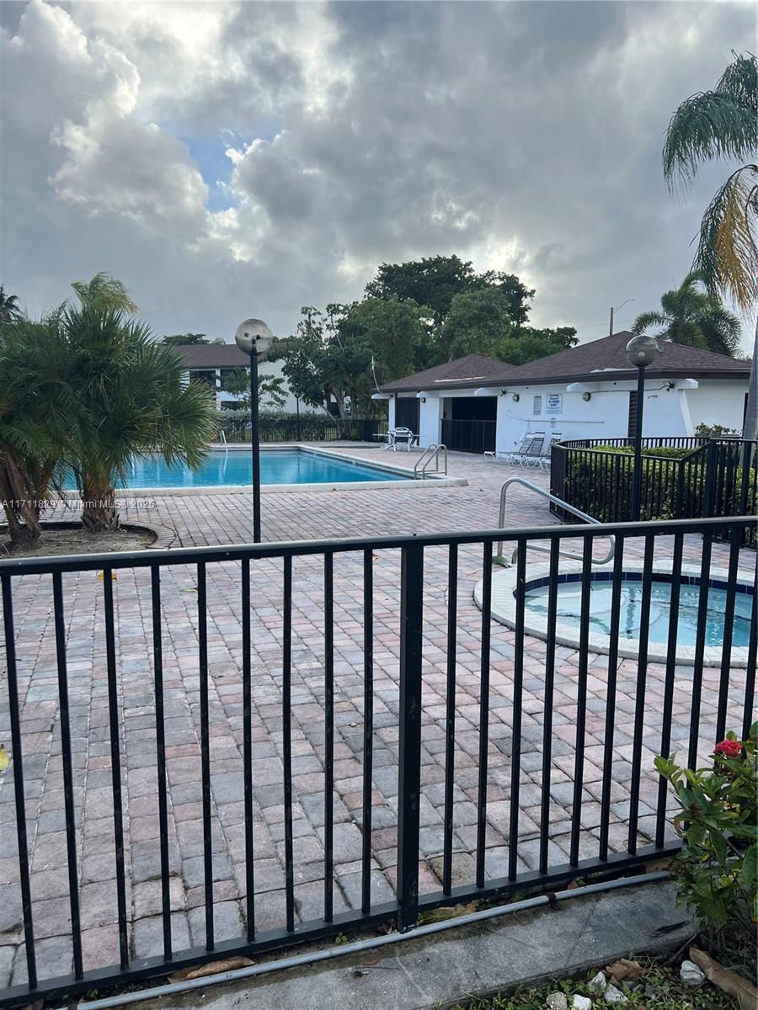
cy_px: 505
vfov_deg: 67.3
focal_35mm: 26
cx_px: 379
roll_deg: -0.1
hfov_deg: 53.1
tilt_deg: -7.4
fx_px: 759
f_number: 1.5
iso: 50
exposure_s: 1/2208
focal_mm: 5.7
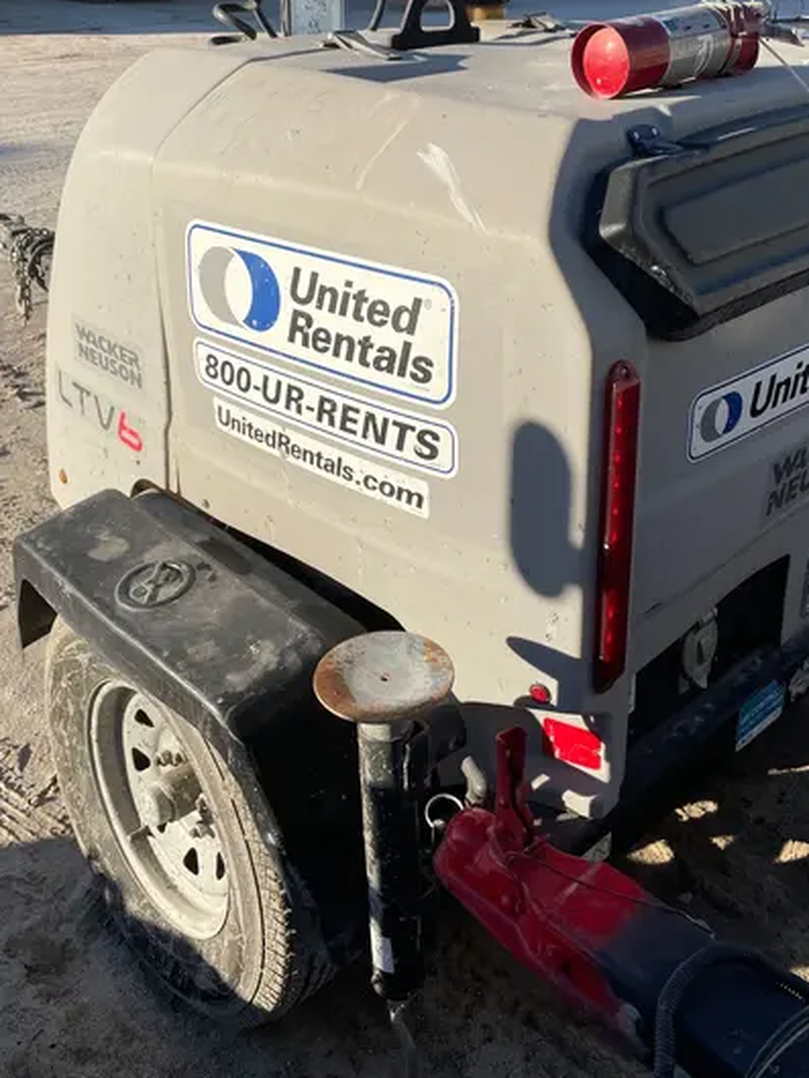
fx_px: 1121
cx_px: 422
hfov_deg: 39.7
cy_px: 333
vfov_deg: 50.1
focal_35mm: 36
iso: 50
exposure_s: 1/4292
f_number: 1.6
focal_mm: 4.2
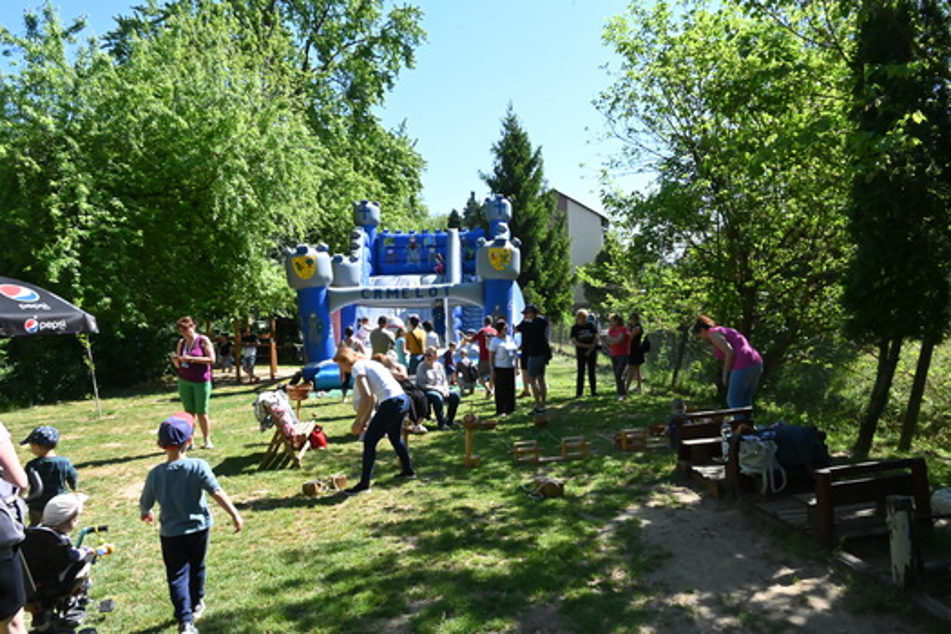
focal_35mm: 24
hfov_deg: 73.7
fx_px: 634
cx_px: 476
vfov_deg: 53.1
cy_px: 317
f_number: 22
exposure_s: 1/2000
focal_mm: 24
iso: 10000
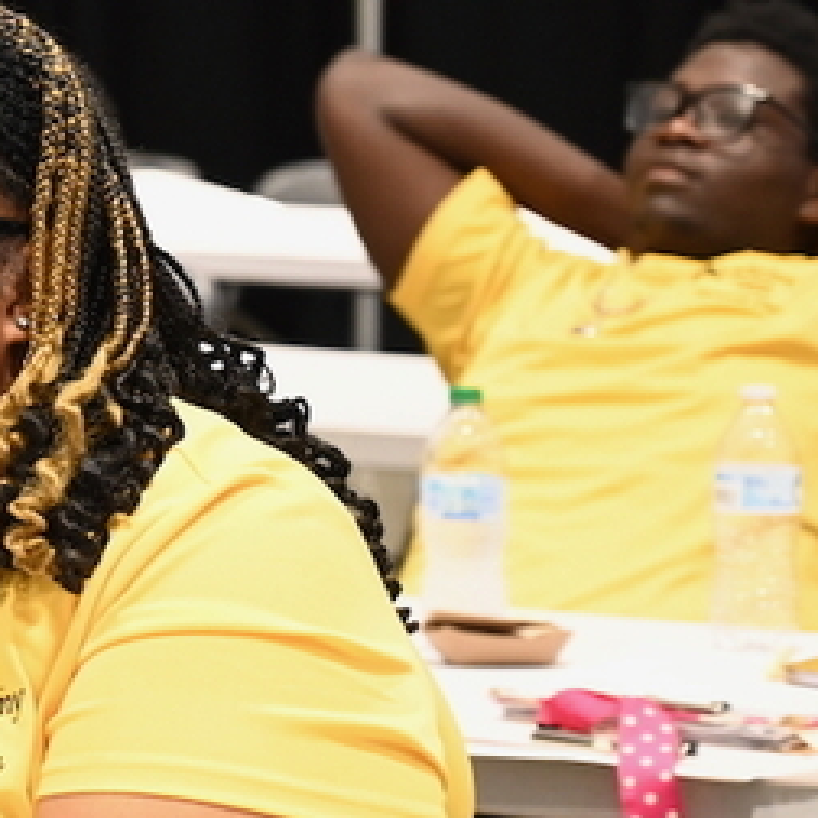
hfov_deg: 7.1
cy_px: 292
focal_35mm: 242
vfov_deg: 7.2
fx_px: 6470
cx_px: -639
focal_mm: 70
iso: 2500
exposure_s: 1/125
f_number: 4
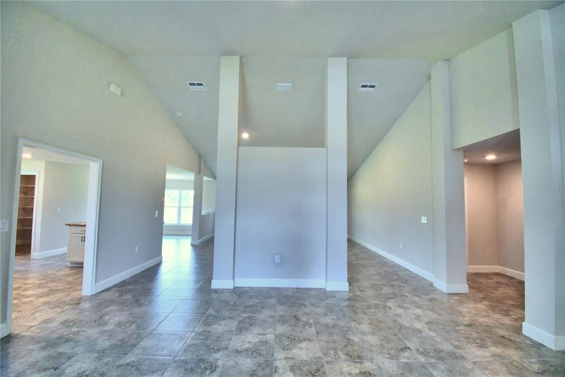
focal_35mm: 15
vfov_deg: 77.3
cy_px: 188
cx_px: 282
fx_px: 235
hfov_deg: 100.4
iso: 400
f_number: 4.5
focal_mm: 10
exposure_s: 1/125
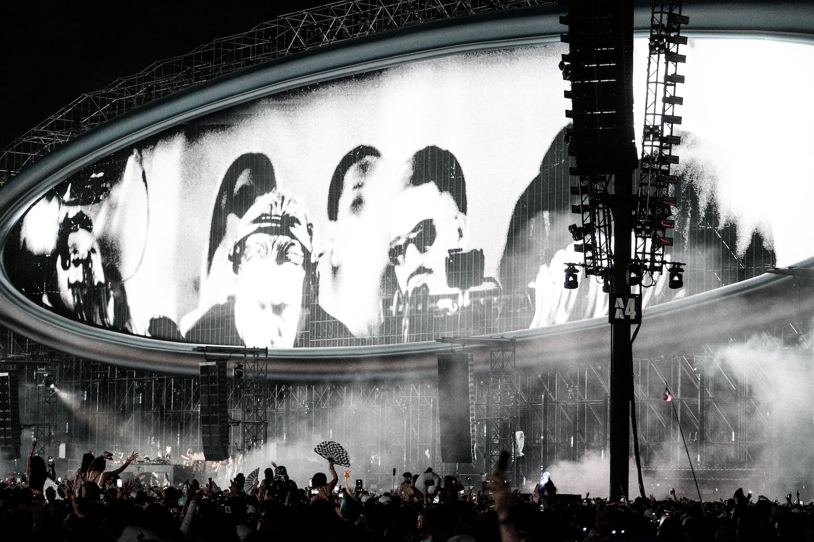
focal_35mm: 100
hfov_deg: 20.4
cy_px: 318
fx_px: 2260
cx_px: 449
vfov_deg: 13.7
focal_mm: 80
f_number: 2.8
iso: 3200
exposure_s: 1/320
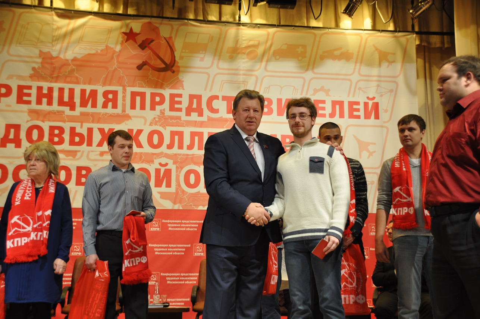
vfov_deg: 28.0
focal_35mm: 48
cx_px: 240
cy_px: 160
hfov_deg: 41.2
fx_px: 639
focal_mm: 32
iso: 400
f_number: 5
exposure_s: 1/25
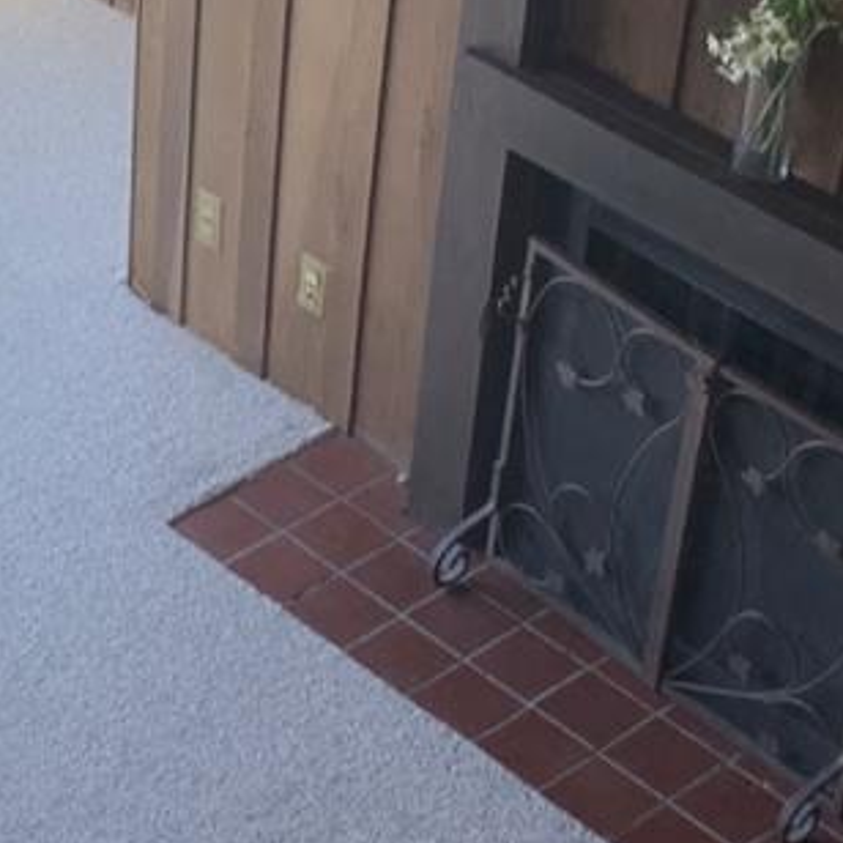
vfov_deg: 15.5
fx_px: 3086
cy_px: 509
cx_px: -30
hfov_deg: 15.2
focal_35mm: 112
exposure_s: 1/128
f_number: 1.8
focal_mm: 4.25
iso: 25
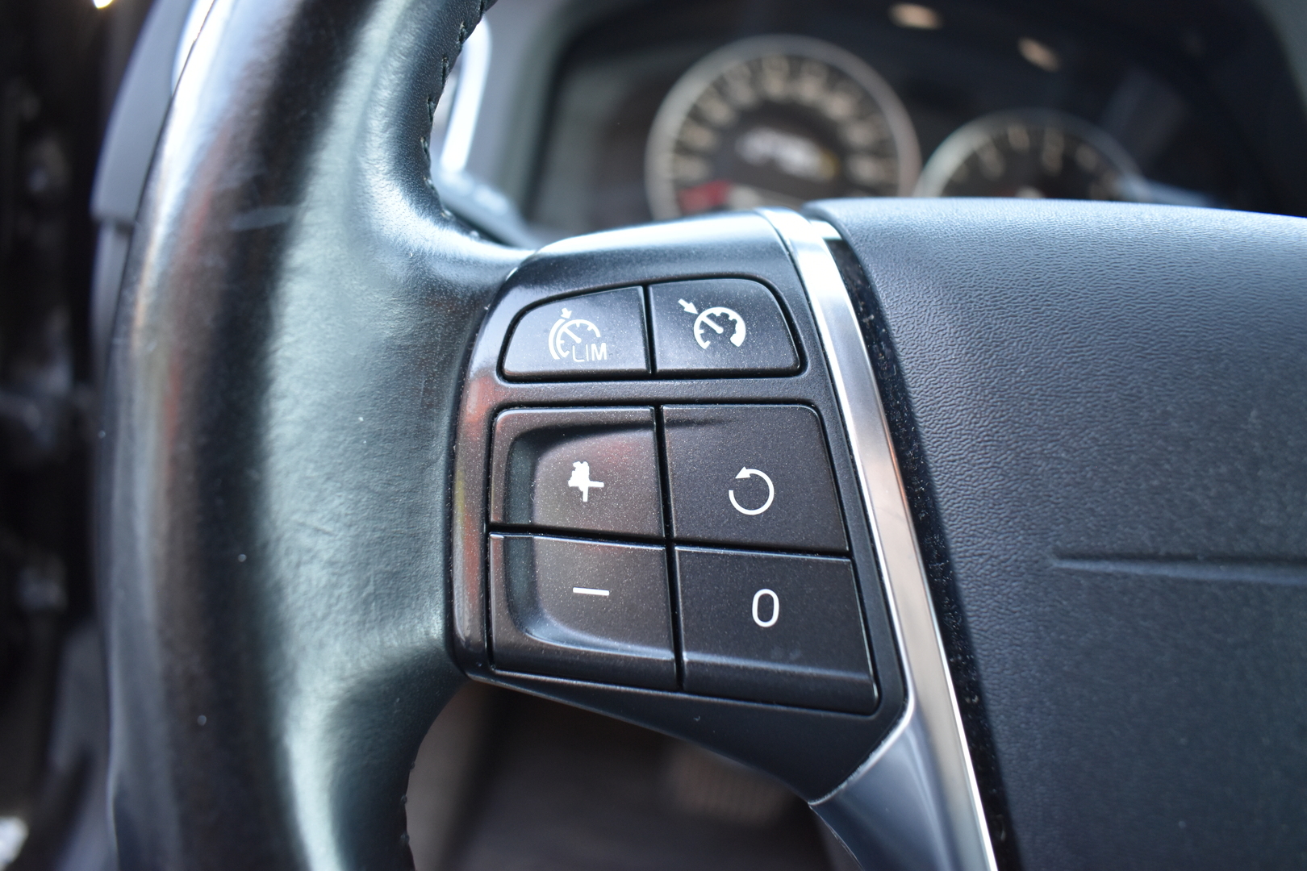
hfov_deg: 67.4
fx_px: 980
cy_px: 436
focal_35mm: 27
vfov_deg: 47.9
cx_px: 654
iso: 1000
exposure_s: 1/125
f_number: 4
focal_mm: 18
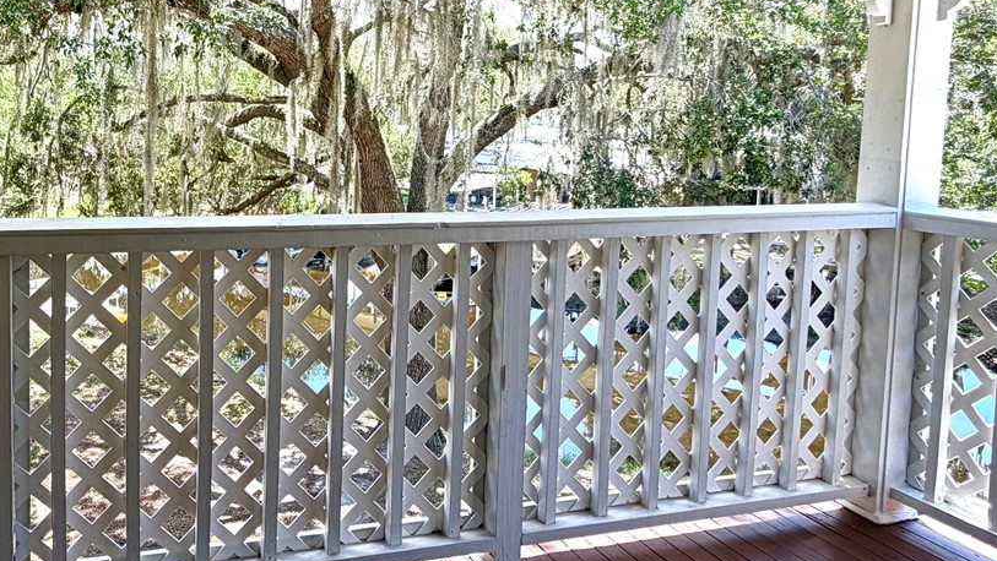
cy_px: 173
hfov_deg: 61.7
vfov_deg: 38.4
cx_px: 285
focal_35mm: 30
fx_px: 793
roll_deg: -0.5
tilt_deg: -3.8
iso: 40
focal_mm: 2.22
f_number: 2.2
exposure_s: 1/238
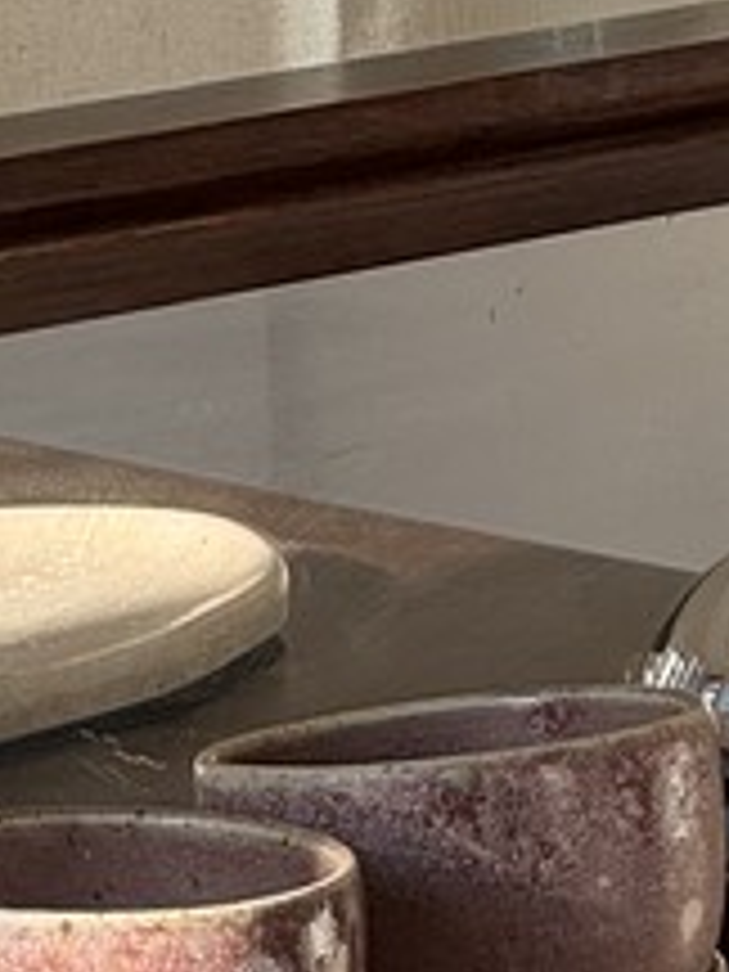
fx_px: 10249
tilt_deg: -11.1
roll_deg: -0.4
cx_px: 1071
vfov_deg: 5.4
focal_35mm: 365
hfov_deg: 4.1
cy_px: 576
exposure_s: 1/182
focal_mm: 9
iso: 25
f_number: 2.8
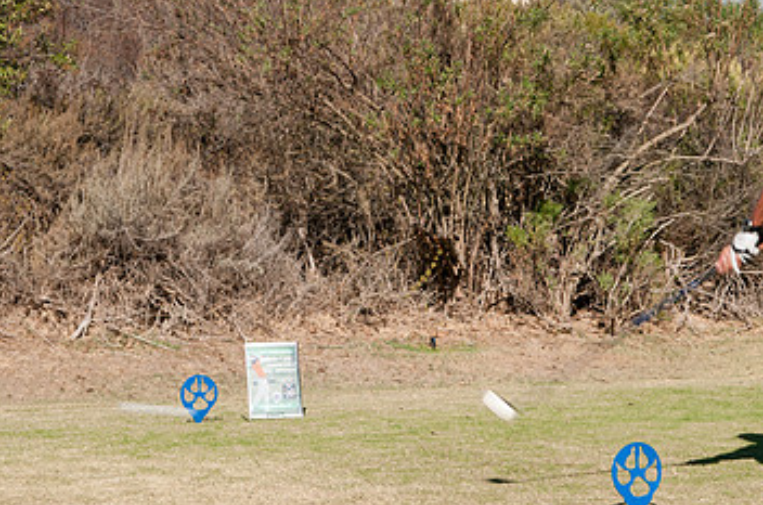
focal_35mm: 99
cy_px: 200
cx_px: 626
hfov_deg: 20.4
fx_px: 2094
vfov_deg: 13.7
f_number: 8
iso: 200
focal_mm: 40
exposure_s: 1/200
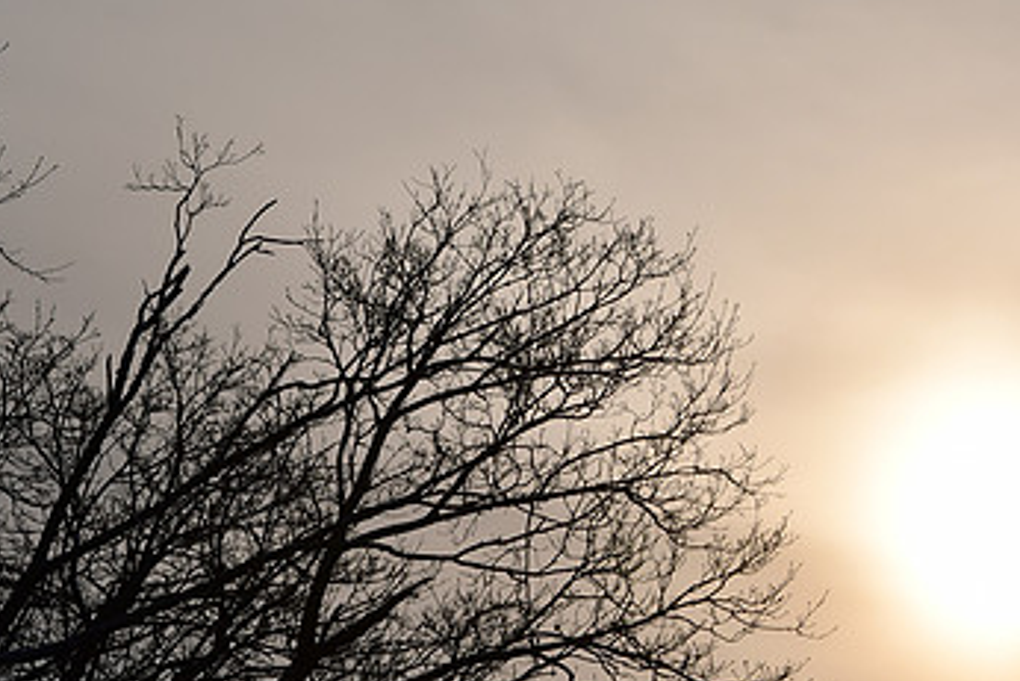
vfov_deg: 5.9
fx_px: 6547
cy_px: 562
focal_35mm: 231
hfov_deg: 8.9
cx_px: 817
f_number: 16
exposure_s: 1/1250
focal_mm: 92
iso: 200
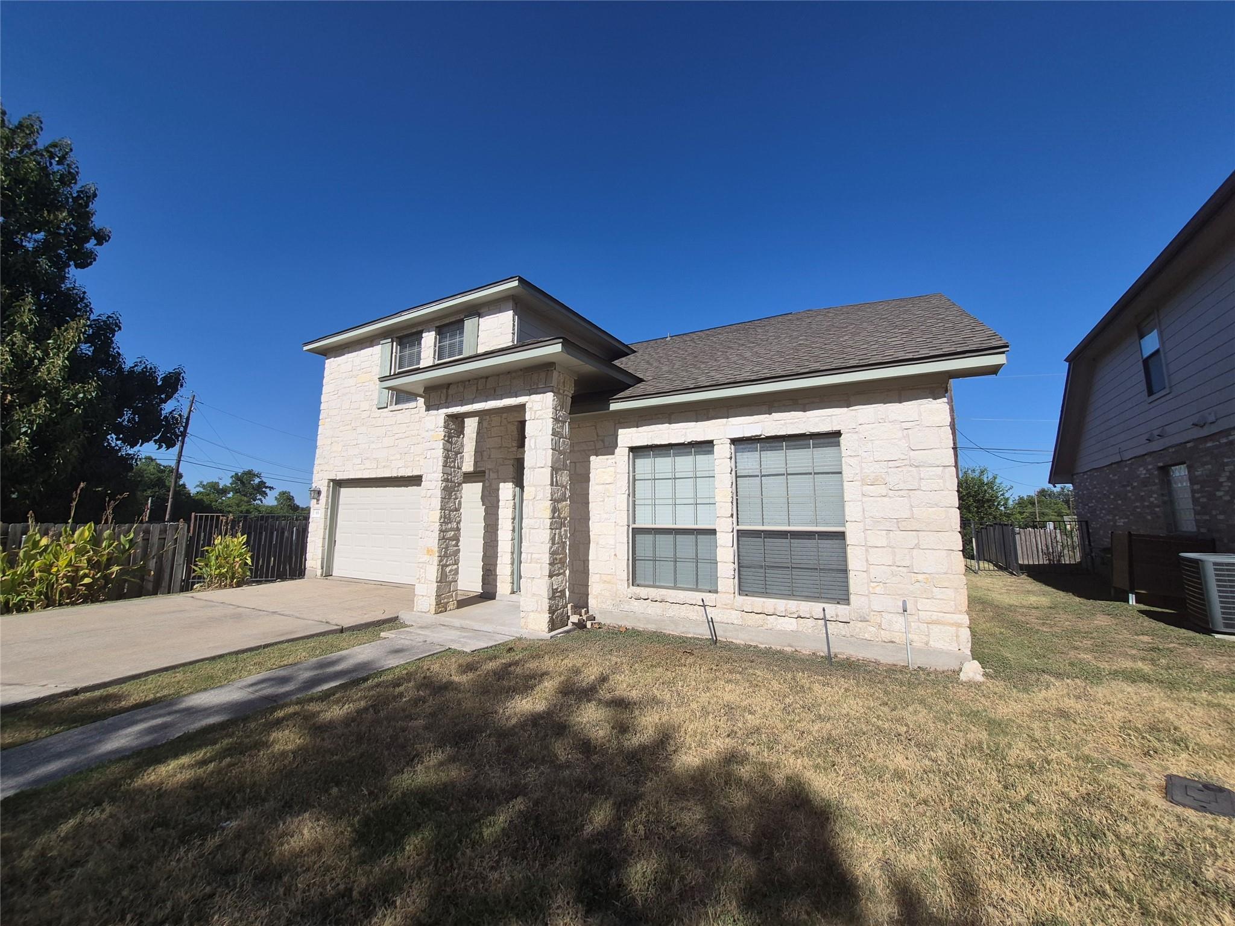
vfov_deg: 89.9
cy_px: 463
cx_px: 618
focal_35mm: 13
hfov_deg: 106.2
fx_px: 464
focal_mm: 1.74
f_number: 2.2
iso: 40
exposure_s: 1/2896
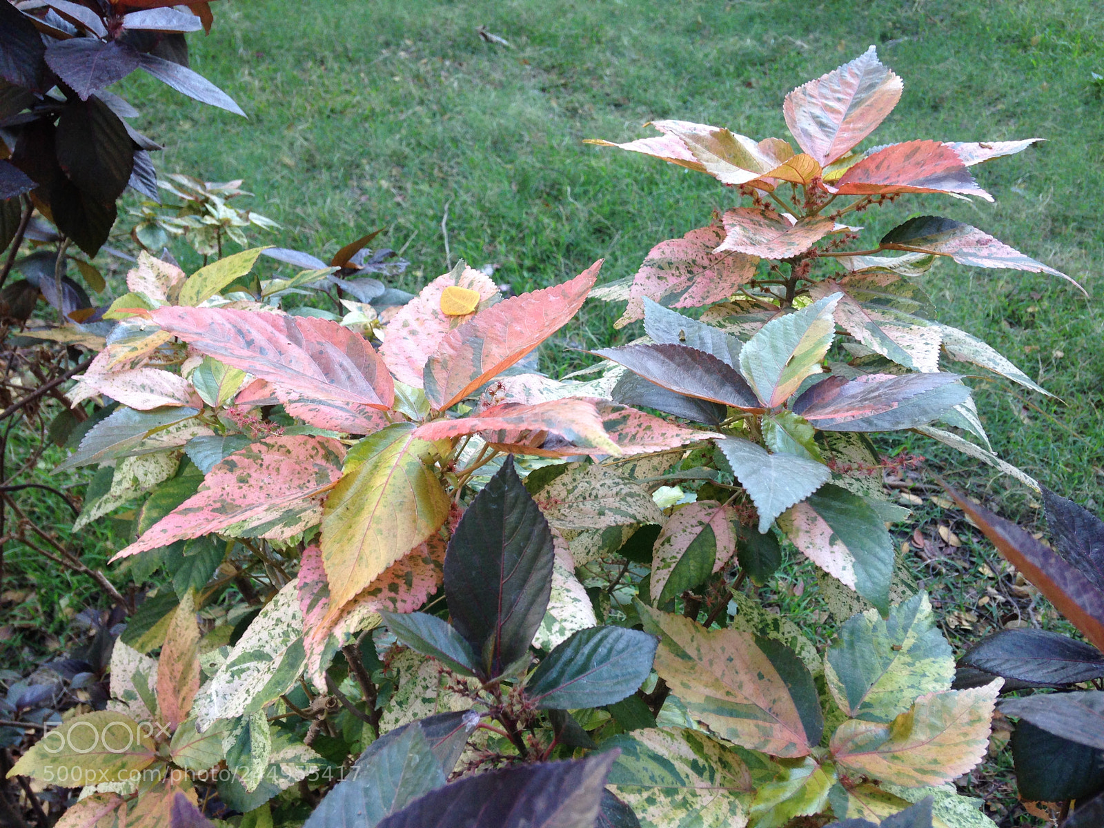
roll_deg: +0.2
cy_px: 414
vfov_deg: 42.9
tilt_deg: -36.4
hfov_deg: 55.4
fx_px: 1052
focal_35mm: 33
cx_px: 552
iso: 80
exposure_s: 1/120
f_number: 2.4
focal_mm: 4.12
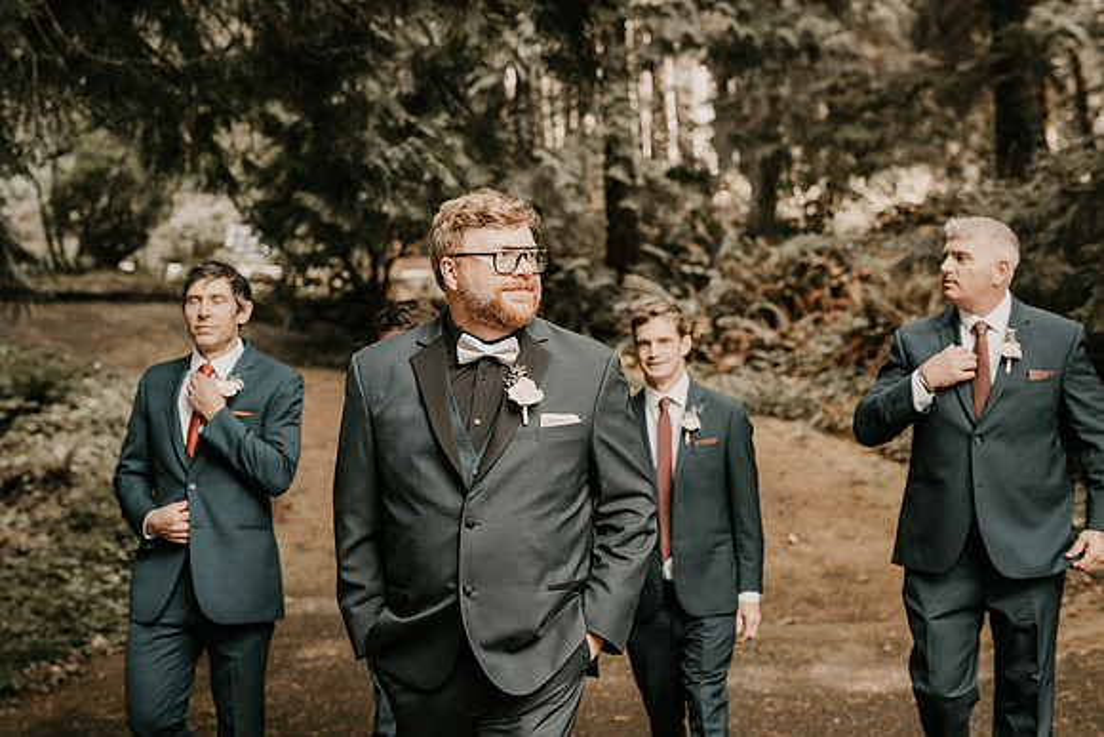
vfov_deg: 27.0
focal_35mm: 50
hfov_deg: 39.6
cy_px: 368
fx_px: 1534
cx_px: 552
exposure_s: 1/160
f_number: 3.2
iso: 250
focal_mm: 50
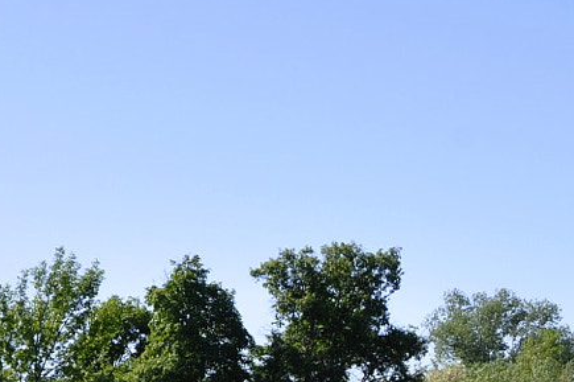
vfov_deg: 11.3
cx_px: 575
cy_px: 601
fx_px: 1845
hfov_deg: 17.3
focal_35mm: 116
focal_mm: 21
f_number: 11
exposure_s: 1/160
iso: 200
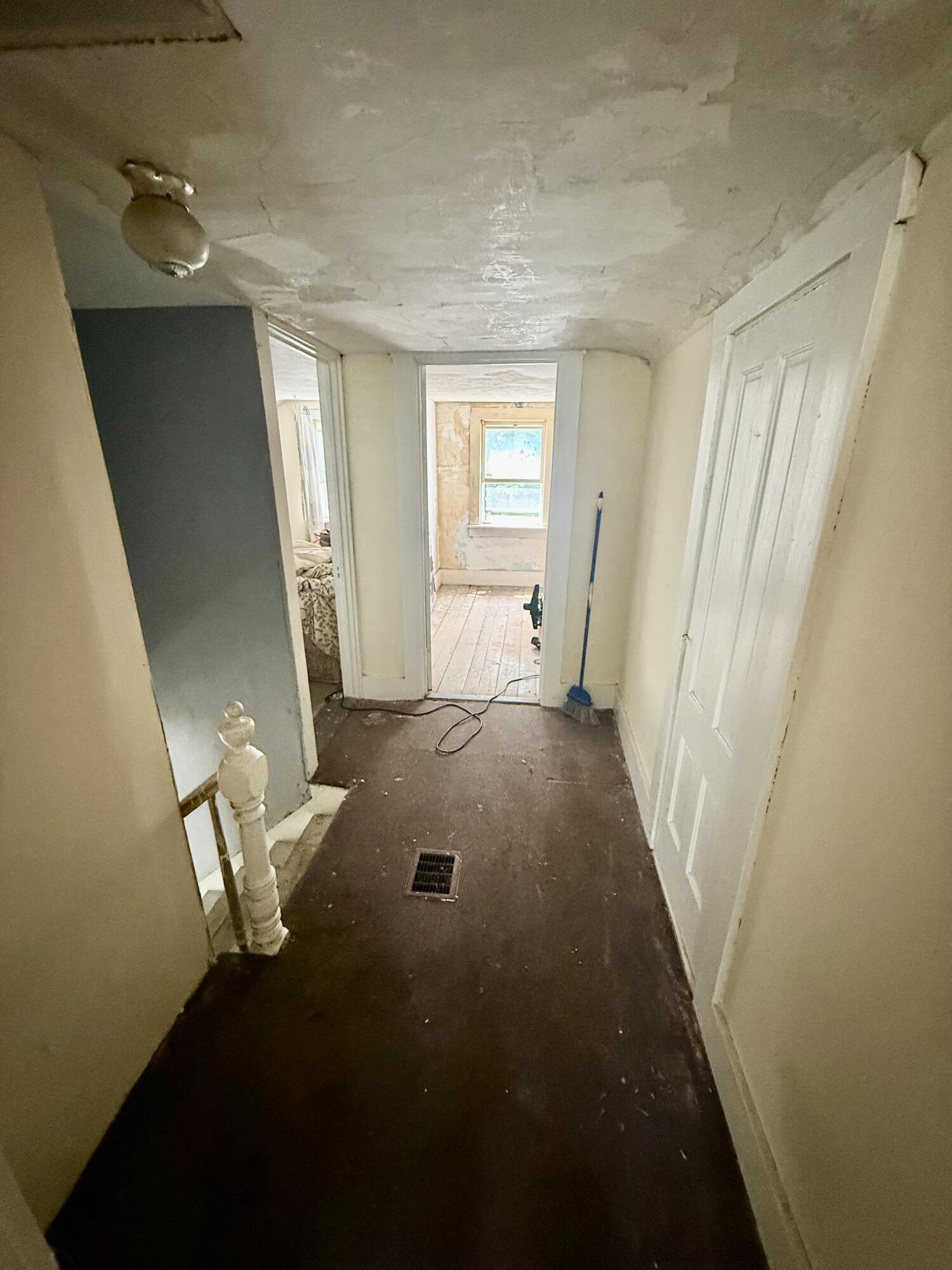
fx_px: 513
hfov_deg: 85.7
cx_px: 476
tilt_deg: -18.5
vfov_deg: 102.1
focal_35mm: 14
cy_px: 635
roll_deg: -1.2
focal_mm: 2.22
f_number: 2.2
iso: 640
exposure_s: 1/60
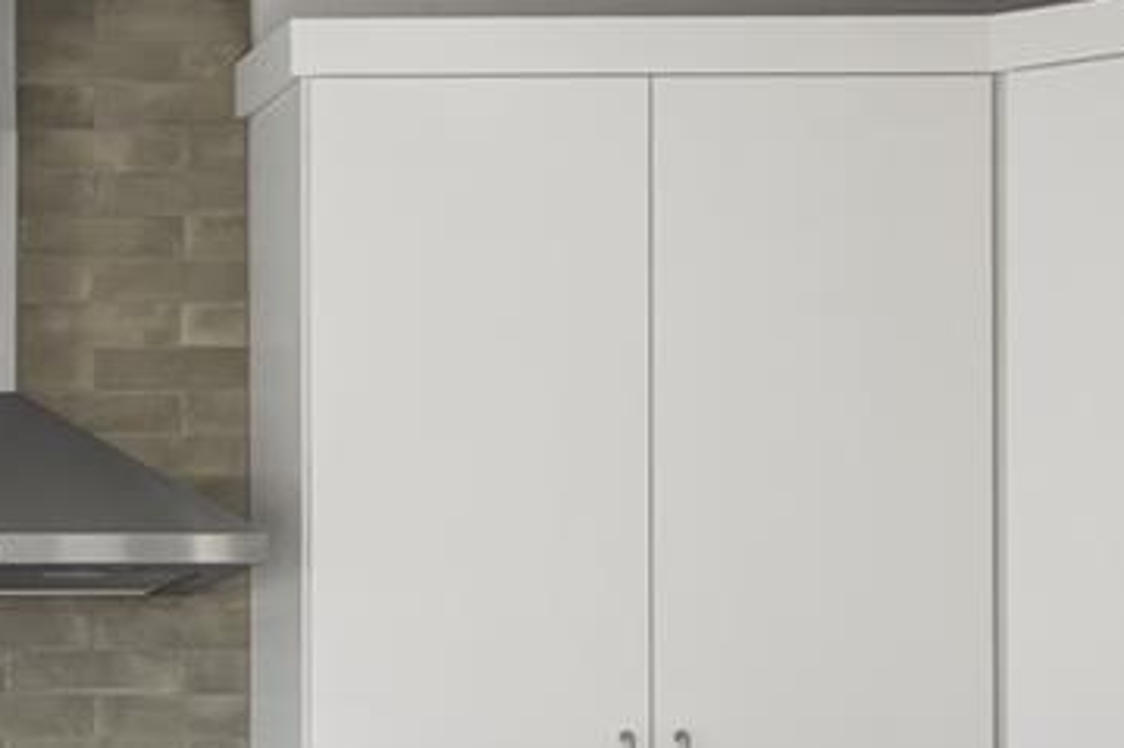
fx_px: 4868
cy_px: 1033
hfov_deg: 12.0
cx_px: -958
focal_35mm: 156
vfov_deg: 8.6
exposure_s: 1/20
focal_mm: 35
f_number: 8
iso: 160
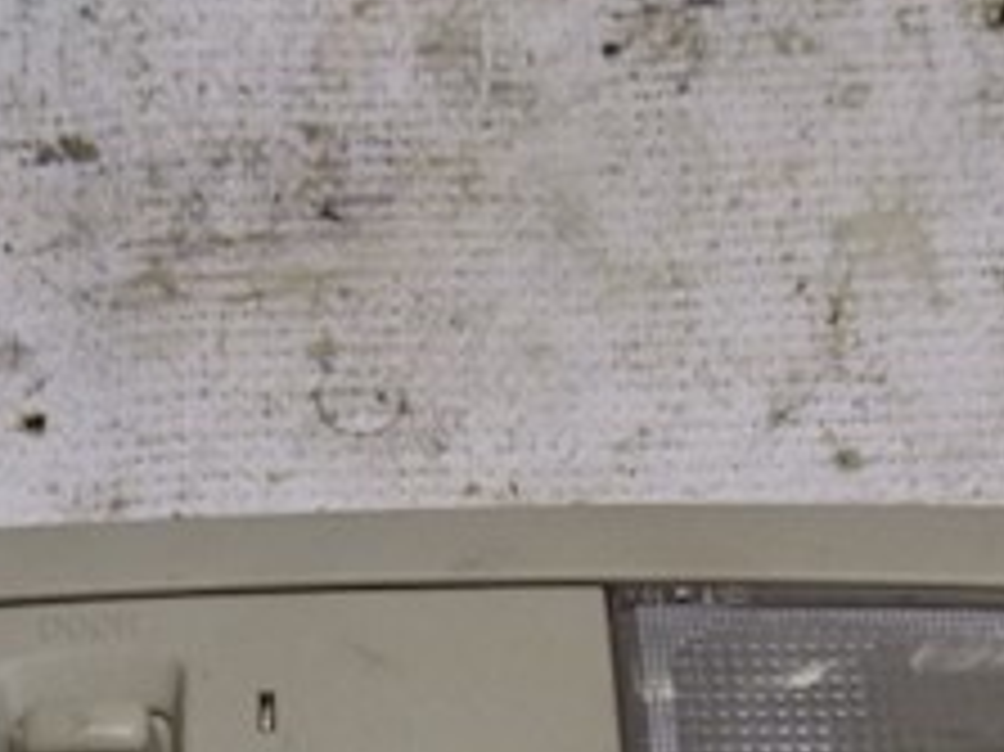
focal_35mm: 69
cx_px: 167
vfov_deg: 19.8
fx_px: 2000
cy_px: 932
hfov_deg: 27.5
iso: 220
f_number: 3.1
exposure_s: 1/30
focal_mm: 4.3
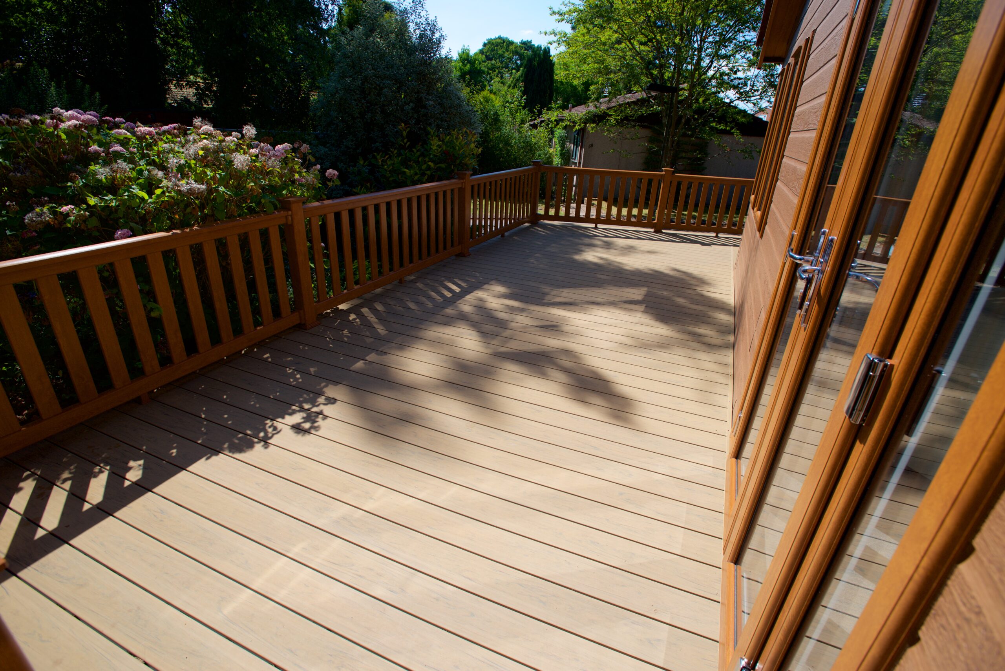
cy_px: 336
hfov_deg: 93.3
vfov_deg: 70.5
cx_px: 502
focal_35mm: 17
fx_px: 475
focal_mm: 17
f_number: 8
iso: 100
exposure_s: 1/160
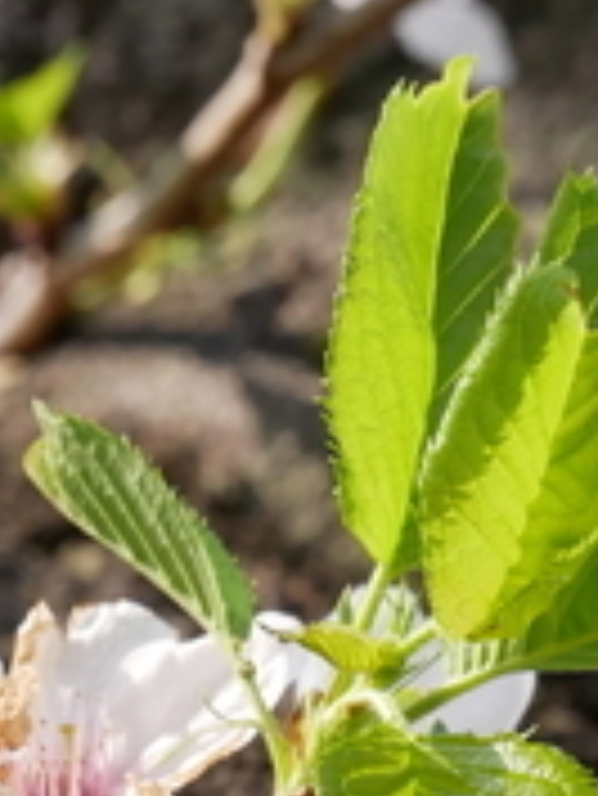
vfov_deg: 4.9
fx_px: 9340
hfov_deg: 3.7
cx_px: 375
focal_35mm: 406
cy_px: 935
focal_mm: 60
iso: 800
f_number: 9
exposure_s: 1/640
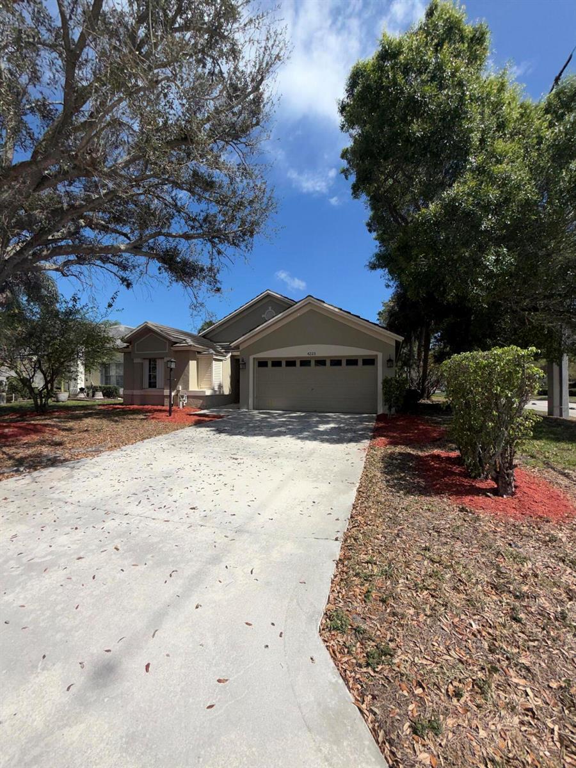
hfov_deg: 85.7
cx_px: 288
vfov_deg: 102.1
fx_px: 311
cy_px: 384
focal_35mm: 14
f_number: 2.2
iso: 16
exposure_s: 1/2237
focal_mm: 2.22
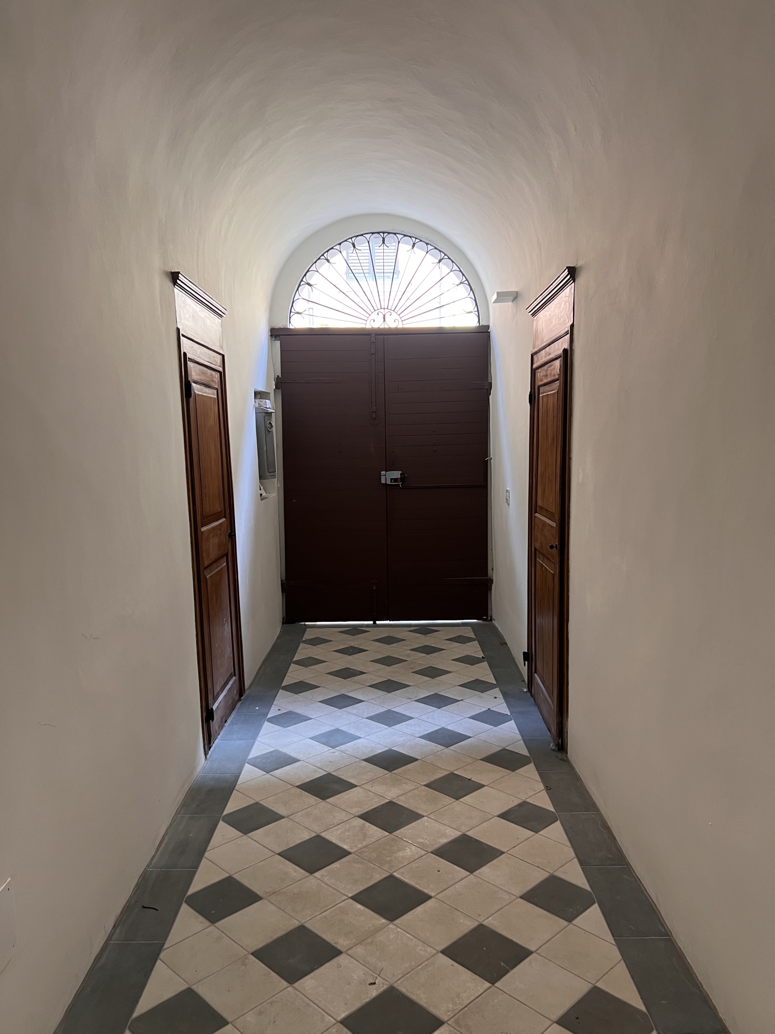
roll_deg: +1.0
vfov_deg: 67.3
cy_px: 517
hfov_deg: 53.1
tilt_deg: -6.4
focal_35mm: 26
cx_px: 388
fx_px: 776
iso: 125
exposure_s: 1/63
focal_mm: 5.7
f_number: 1.5
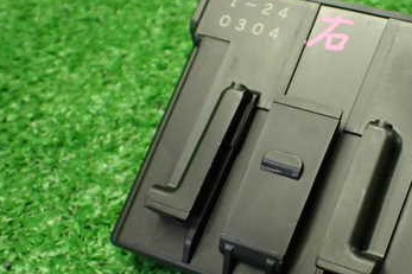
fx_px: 618
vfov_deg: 25.0
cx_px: 330
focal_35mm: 54
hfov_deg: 35.7
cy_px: 161
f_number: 2.3
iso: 640
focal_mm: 5.4
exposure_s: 1/125
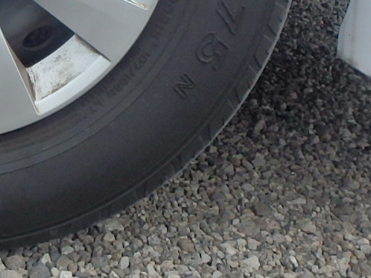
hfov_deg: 23.7
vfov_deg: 16.9
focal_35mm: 81
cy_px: -106
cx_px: 59
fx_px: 868
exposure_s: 1/800
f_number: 3.5
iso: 125
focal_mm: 3.7
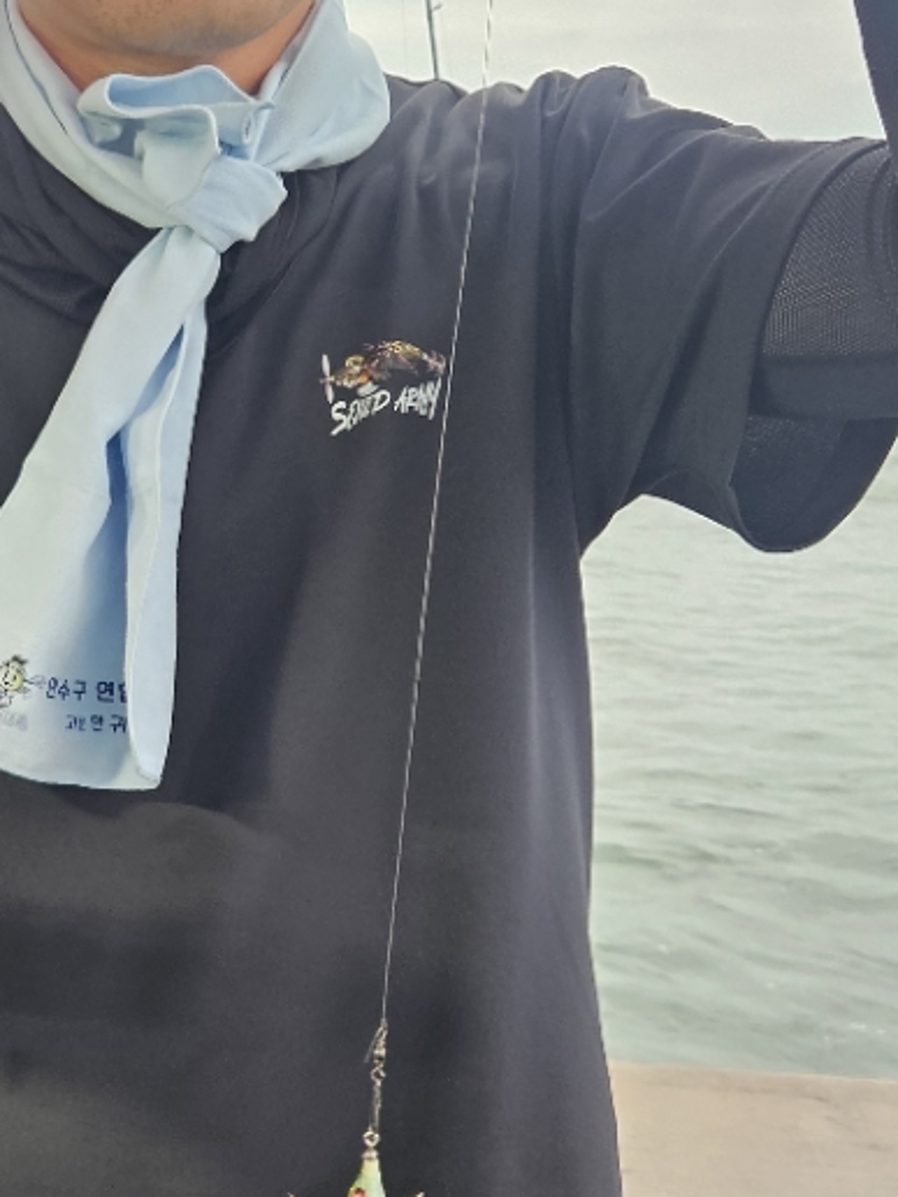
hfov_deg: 25.0
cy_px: 656
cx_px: 116
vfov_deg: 33.8
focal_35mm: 57
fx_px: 1972
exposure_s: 1/120
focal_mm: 5.4
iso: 200
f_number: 1.8
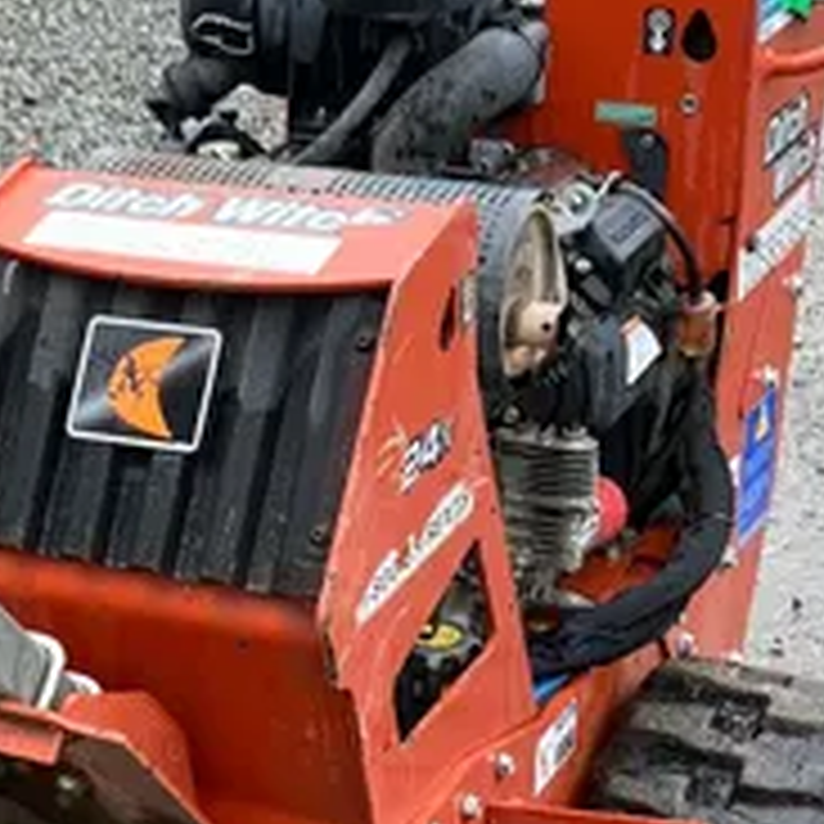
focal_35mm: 99
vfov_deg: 17.5
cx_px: -41
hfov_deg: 17.1
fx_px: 2666
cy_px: 561
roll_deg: +2.5
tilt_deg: -19.4
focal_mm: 3.99
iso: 25
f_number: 1.8
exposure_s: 1/161
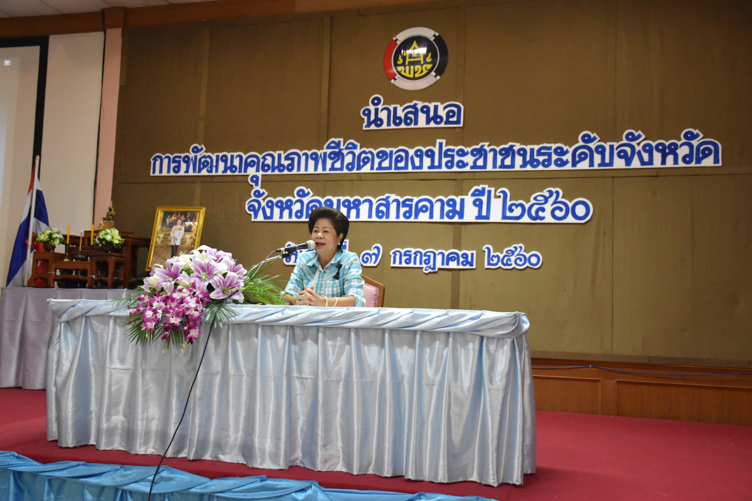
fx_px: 752
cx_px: 376
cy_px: 250
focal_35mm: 36
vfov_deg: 36.9
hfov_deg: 53.1
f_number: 3.8
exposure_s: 1/60
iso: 3200
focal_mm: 24
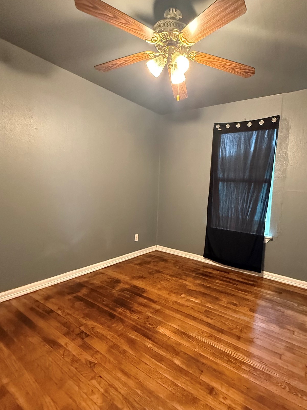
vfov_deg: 87.7
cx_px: 188
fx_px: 213
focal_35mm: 18
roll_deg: -4.2
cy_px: 207
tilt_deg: -4.7
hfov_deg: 70.7
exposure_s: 1/60
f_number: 2.2
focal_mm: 2.22
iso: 800
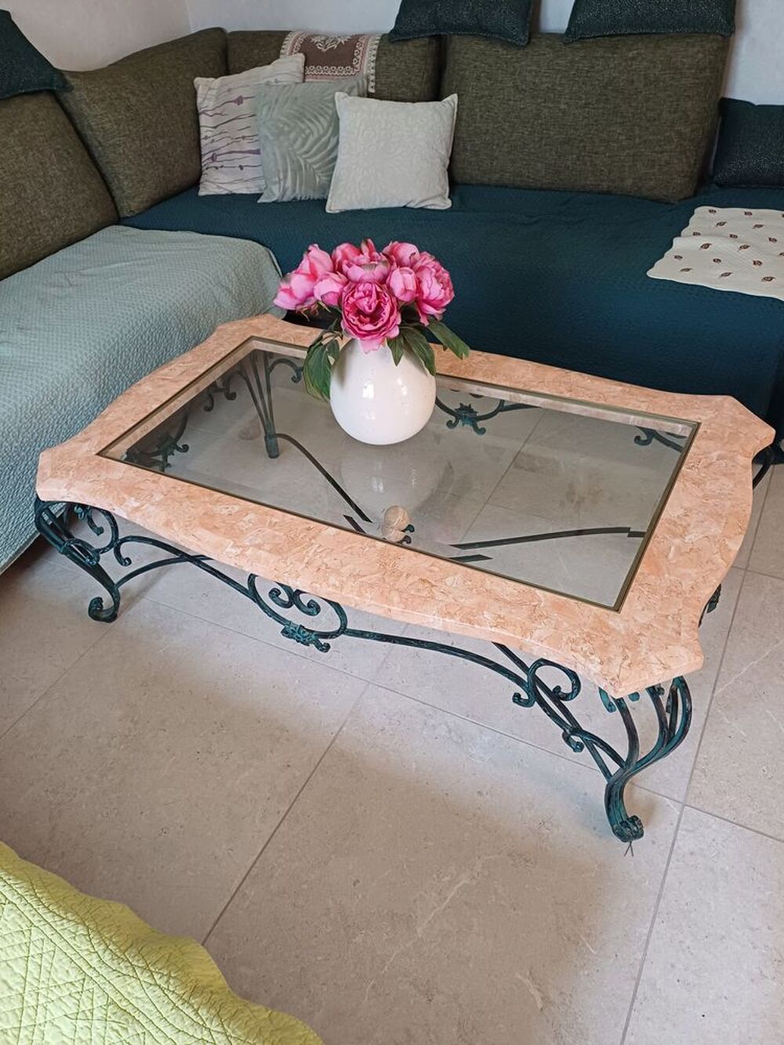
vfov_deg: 69.4
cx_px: 392
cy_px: 522
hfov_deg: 54.9
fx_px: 755
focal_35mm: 25
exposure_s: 1/25
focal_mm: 4.65
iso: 400
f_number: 1.8
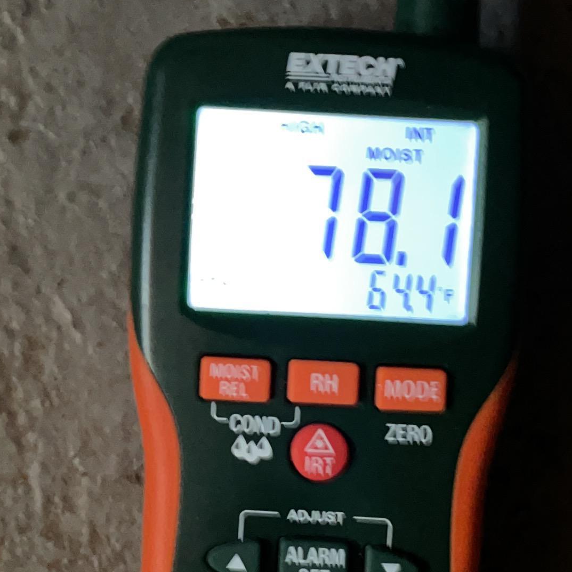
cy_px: 345
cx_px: 272
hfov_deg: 20.2
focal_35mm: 86
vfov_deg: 20.1
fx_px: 1608
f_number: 1.6
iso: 500
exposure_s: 1/15
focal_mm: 4.2
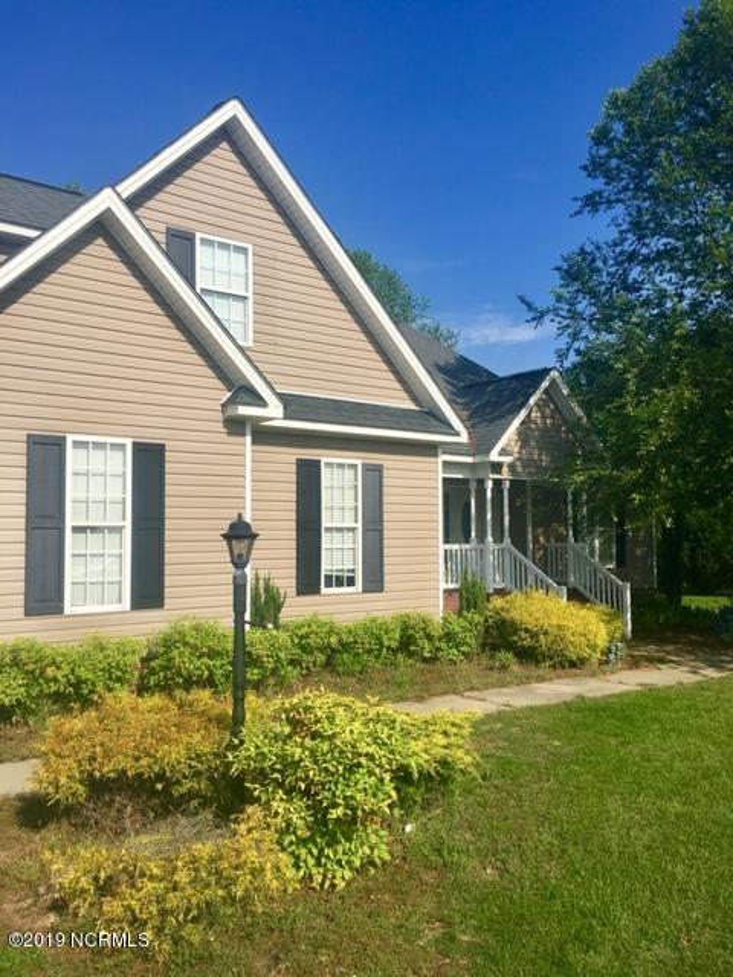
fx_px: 819
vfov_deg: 61.7
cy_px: 488
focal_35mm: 29
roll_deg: +0.5
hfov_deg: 48.2
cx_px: 366
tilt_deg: +4.1
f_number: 2.2
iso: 25
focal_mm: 4.15
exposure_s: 1/2564
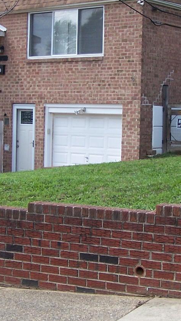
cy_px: 129
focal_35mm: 82
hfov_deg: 14.7
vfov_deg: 25.9
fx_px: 700
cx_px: 127
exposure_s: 1/500
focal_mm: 6.3
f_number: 2.8
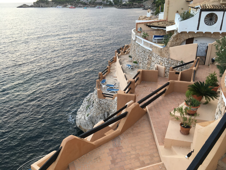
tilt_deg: -24.2
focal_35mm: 29
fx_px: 189
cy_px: 85
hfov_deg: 61.7
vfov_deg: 48.2
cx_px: 113
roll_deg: +0.0
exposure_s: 1/100
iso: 25
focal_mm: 4.15
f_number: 2.2
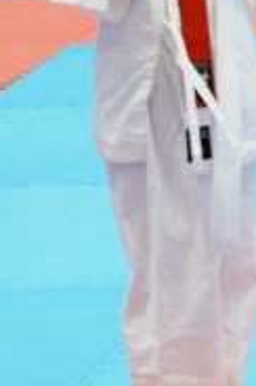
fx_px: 3672
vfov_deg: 6.0
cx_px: 365
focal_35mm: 343
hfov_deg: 4.0
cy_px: 65
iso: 640
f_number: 5.6
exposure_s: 1/40
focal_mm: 105
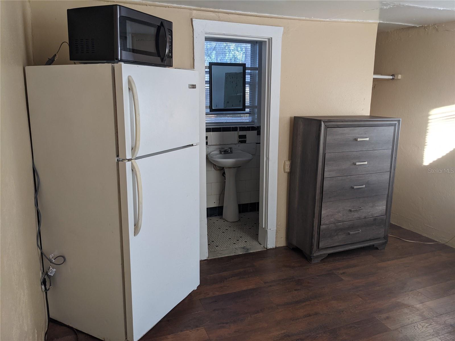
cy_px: 170
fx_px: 355
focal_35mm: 27
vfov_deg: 51.4
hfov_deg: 65.3
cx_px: 228
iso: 70
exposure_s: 1/60
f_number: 1.73
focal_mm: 4.38
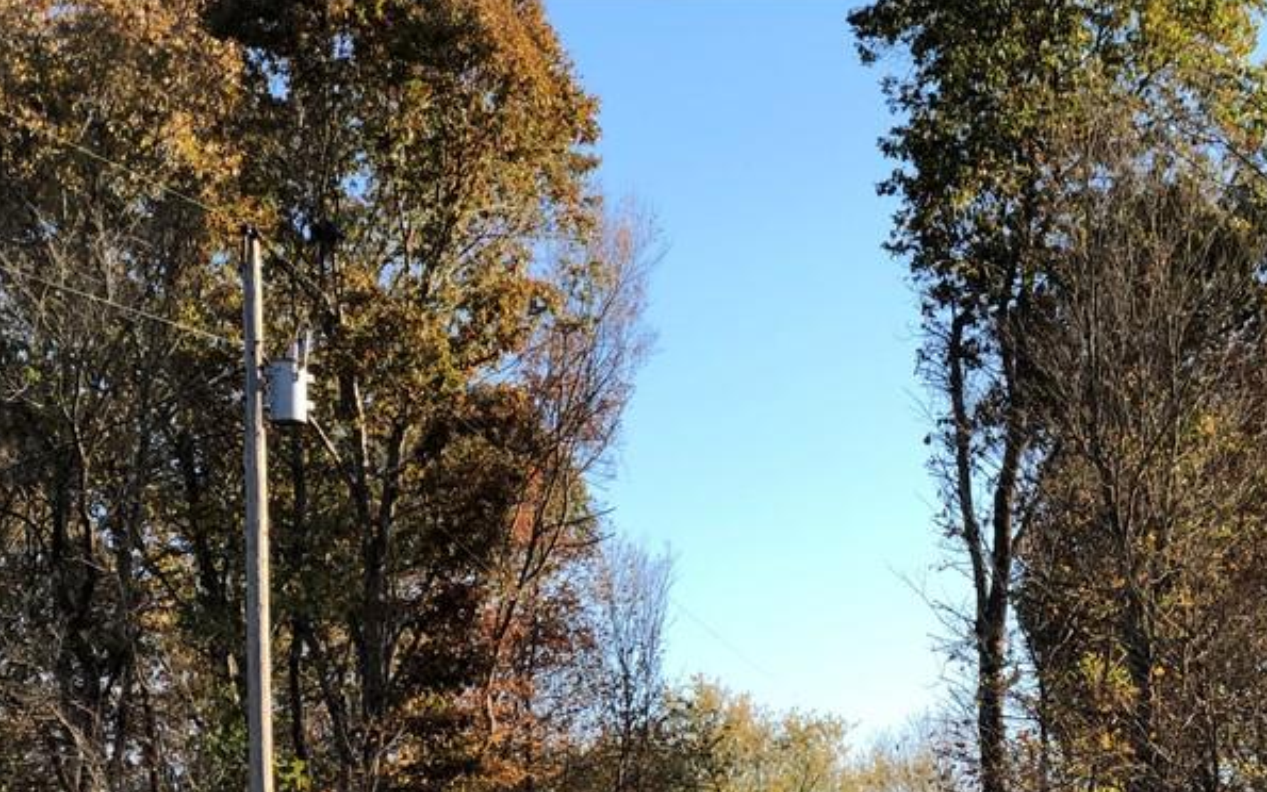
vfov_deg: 12.4
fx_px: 3591
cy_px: 809
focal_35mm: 104
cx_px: 1080
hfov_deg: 19.7
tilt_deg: +4.1
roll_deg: +1.3
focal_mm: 6.6
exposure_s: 1/209
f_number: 2.8
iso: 20
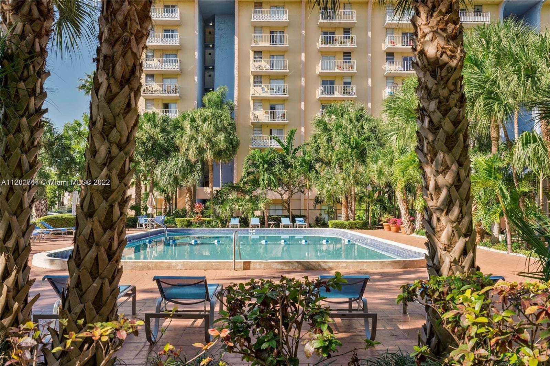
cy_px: 183
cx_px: 275
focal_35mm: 35
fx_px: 535
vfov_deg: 37.8
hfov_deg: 54.4
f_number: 10
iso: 100
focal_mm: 35
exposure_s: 1/200
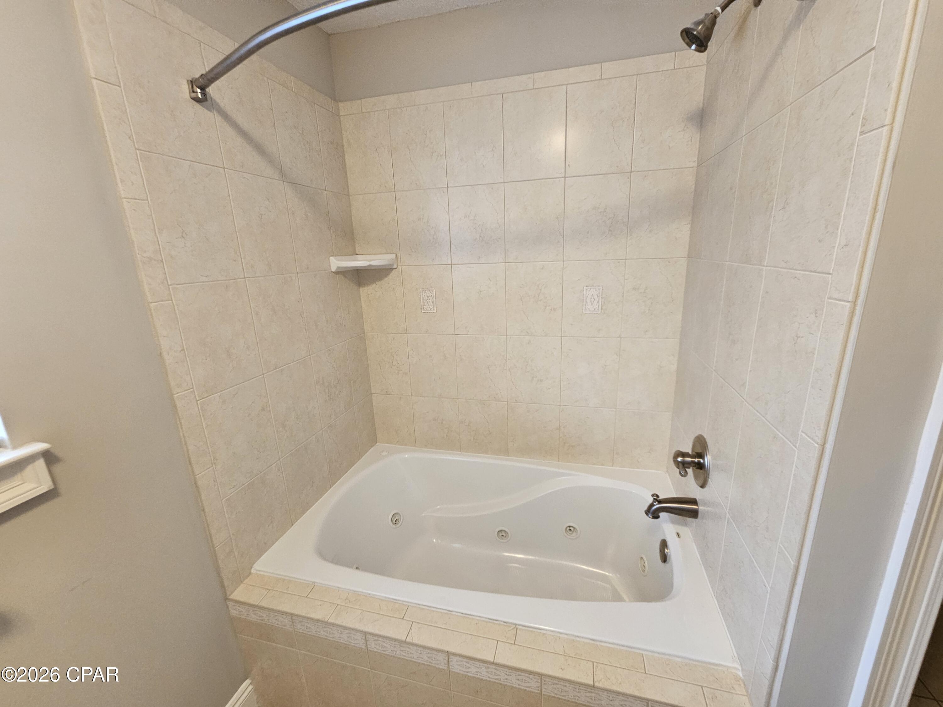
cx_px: 472
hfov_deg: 106.2
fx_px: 354
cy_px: 354
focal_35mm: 13
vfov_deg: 89.9
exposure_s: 1/60
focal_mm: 2.2
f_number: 2.2
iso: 200
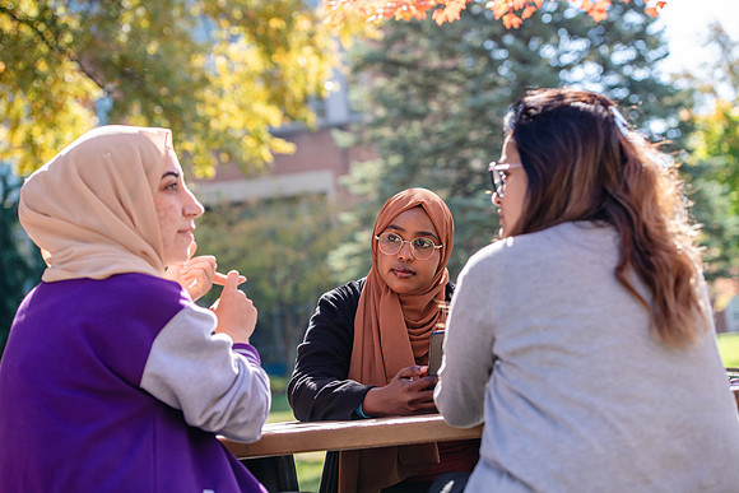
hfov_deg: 26.0
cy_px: 246
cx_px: 370
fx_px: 1601
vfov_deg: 17.5
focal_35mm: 78
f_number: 4
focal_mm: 78
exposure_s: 1/320
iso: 160
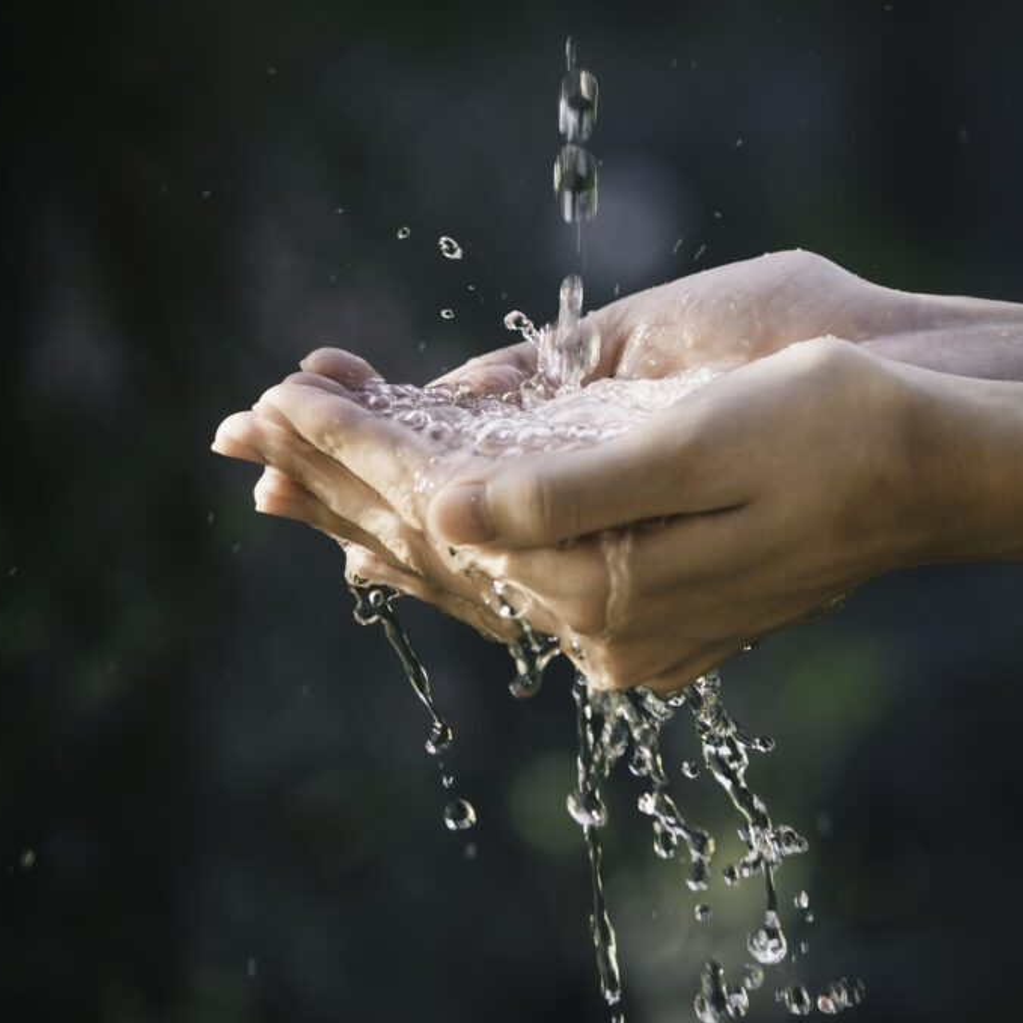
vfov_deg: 7.0
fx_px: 8359
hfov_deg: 7.0
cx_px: 749
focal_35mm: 250
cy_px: 513
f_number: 4.8
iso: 100
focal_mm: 130
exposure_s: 1/500
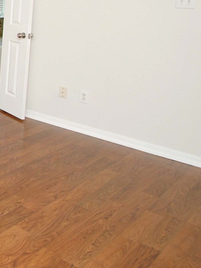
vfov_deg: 37.1
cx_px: -190
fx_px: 364
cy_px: 13
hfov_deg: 19.5
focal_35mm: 47
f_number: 4
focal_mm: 10
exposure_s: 1/60
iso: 200
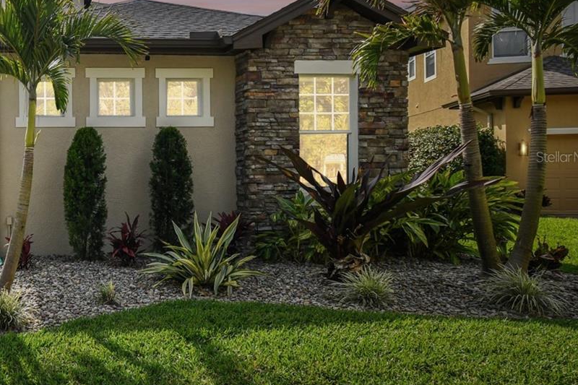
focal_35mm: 30
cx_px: 22
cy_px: 157
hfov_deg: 51.7
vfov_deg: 43.4
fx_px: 482
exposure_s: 1/160
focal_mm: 10
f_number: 7.1
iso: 100
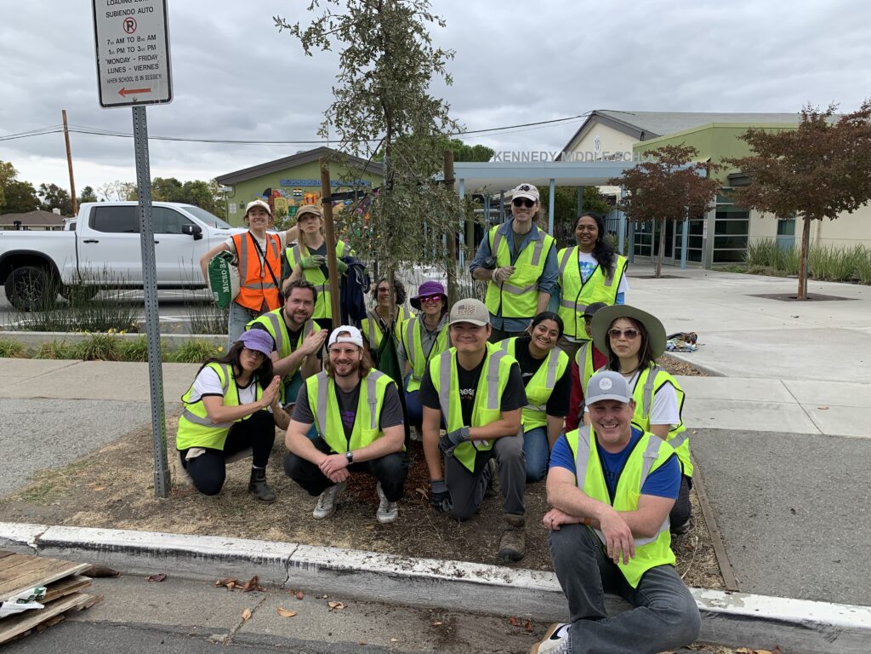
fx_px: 654
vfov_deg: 53.1
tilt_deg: -9.8
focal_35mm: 26
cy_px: 327
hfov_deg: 67.3
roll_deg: +0.9
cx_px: 436
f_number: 1.8
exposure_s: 1/835
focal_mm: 4.25
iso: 25
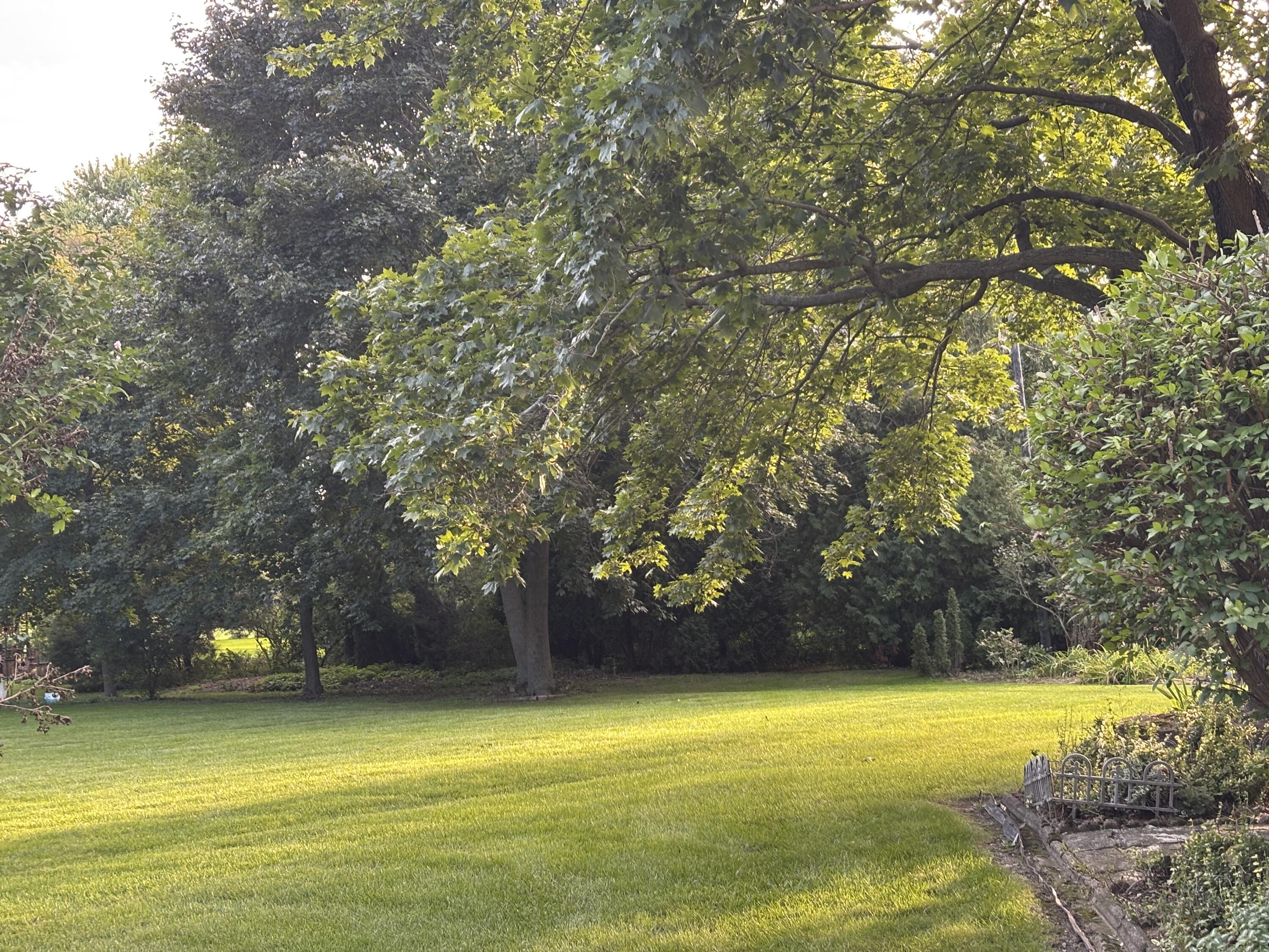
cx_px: 634
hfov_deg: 36.8
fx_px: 1906
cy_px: 476
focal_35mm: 52
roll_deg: +1.4
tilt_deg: +2.4
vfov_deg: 28.0
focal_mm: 5.96
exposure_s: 1/60
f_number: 1.6
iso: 50
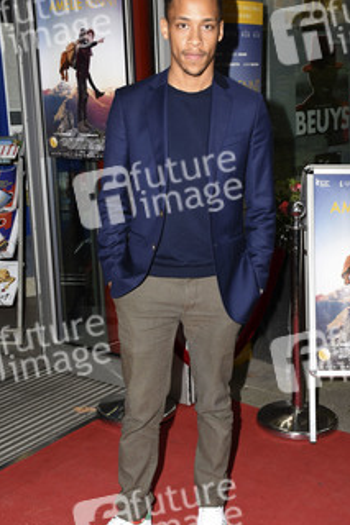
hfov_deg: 26.6
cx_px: 205
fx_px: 739
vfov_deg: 39.2
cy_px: 272
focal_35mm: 51
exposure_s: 1/160
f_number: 6.3
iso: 250
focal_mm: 27
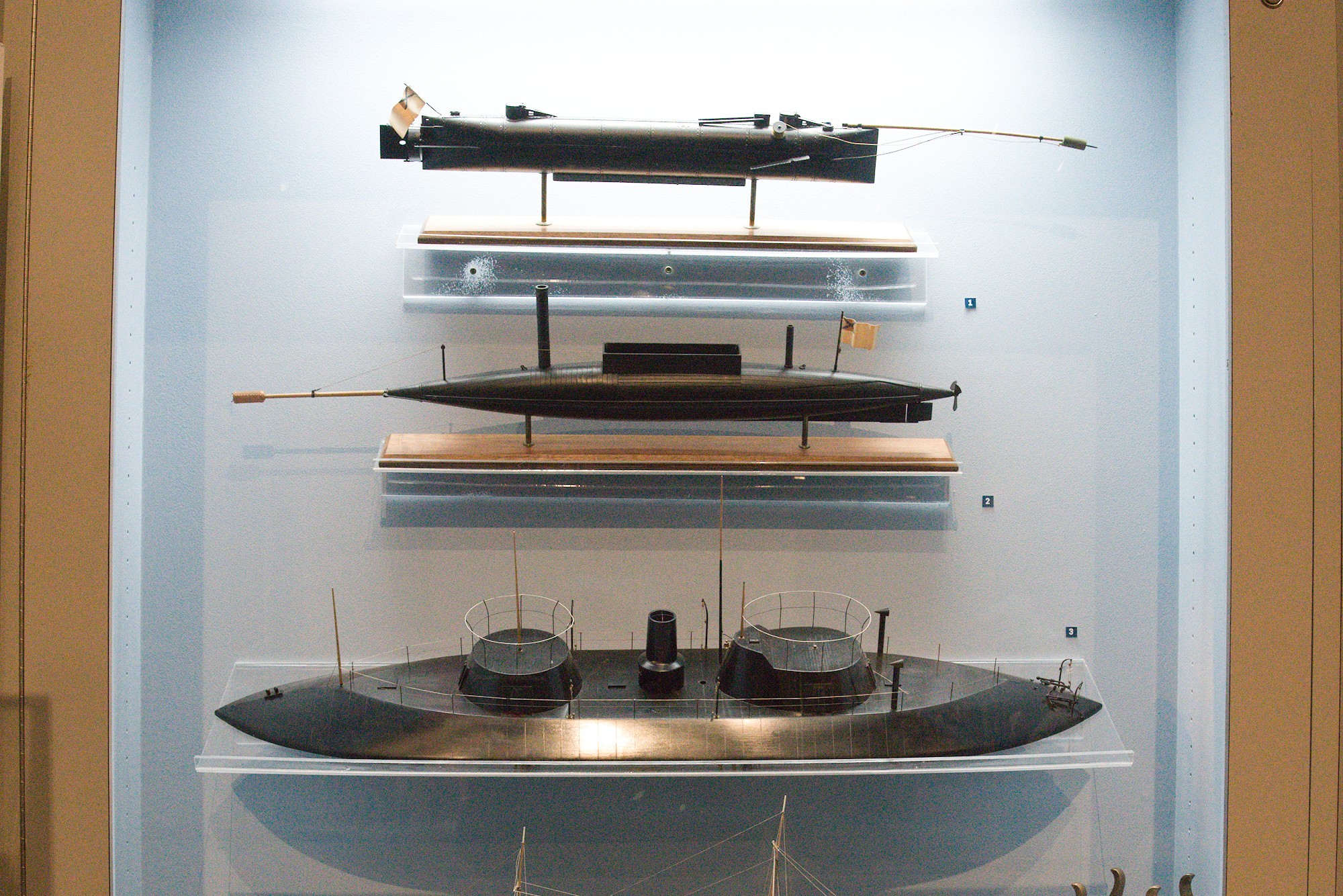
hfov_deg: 63.7
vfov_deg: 45.0
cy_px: 448
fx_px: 1082
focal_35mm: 29
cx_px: 672
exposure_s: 1/80
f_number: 9
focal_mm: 29
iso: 10000
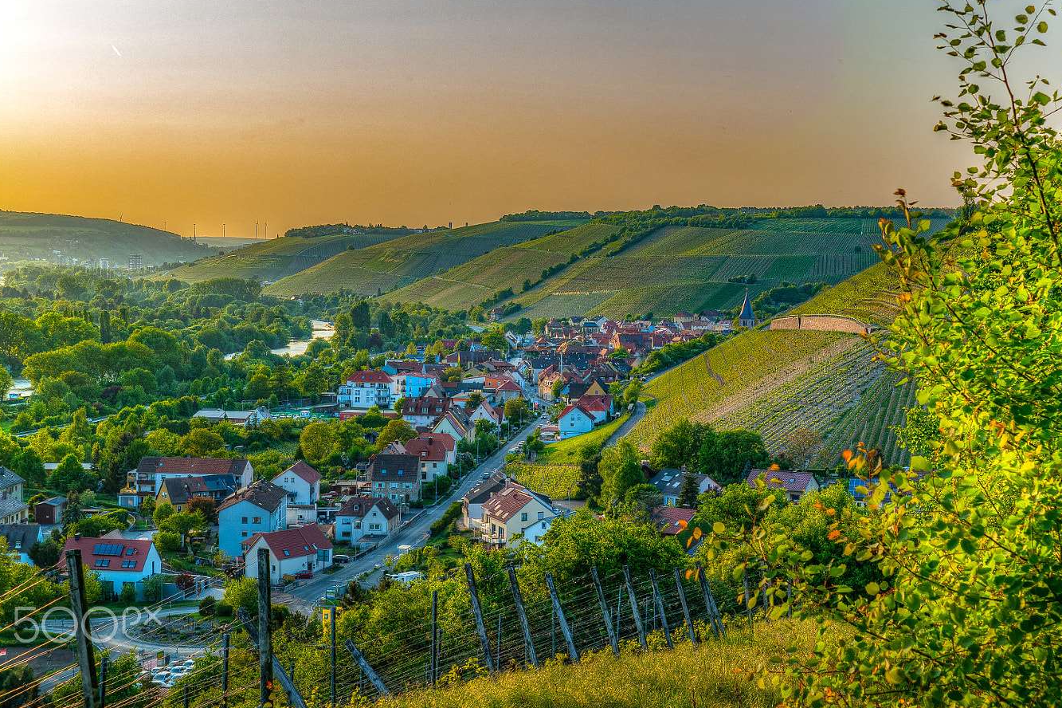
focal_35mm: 60
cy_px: 305
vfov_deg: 22.6
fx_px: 1769
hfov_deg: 33.4
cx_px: 602
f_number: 10
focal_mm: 33
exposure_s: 1/50
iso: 100
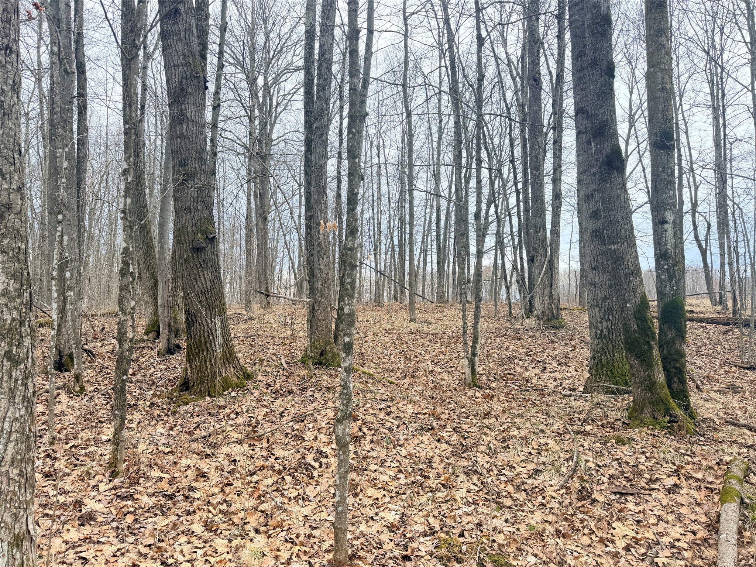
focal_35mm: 24
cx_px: 378
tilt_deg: +4.1
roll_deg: +0.7
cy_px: 284
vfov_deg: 56.8
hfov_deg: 71.6
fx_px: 524
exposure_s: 1/517
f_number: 1.78
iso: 100
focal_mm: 6.76
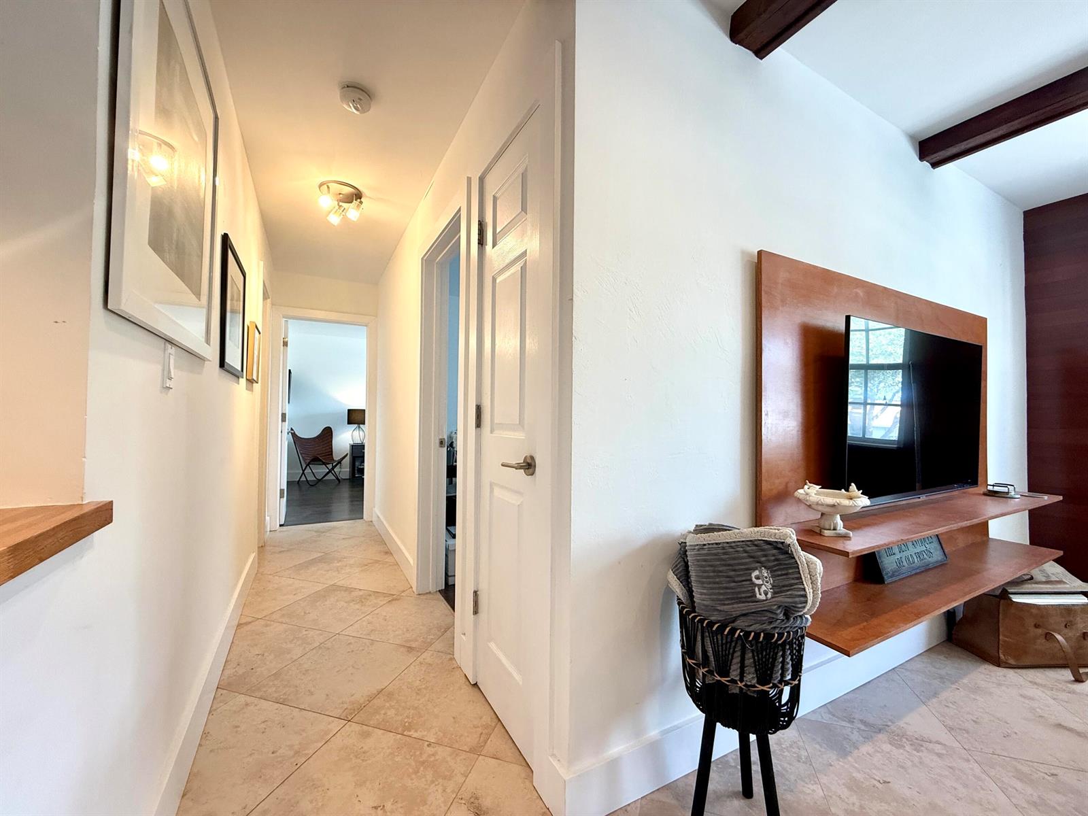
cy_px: 408
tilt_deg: +1.0
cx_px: 544
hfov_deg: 102.1
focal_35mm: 14
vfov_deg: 85.7
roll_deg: -1.5
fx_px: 440
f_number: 2.2
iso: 160
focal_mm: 2.22
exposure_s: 1/120
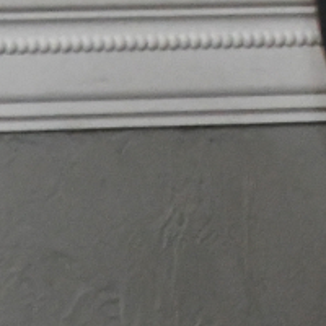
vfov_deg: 1.3
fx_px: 14836
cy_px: -363
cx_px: 921
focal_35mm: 1392
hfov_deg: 1.3
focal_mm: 135
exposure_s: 1/50
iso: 8000
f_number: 8
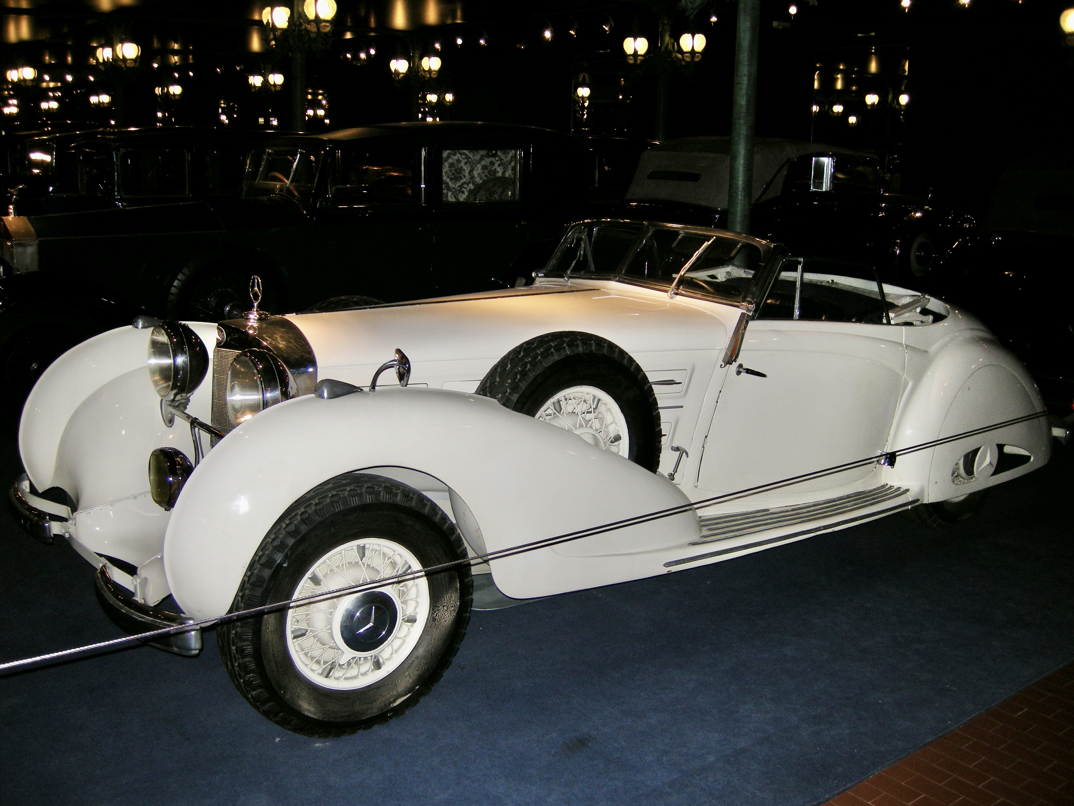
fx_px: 1117
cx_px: 537
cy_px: 403
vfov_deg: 39.7
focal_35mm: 36
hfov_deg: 51.4
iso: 114
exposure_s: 1/60
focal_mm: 7.5
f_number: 2.7
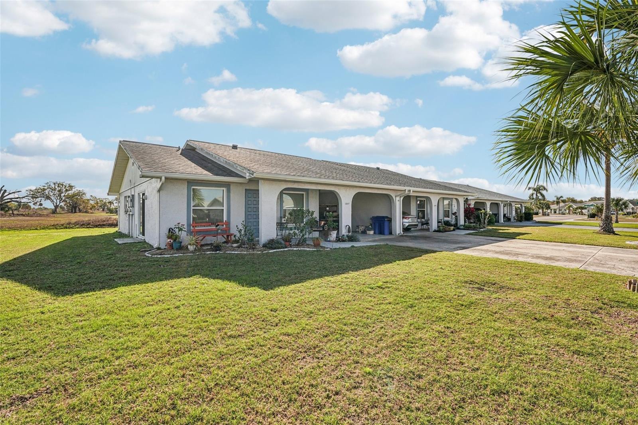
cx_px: 319
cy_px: 212
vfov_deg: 73.7
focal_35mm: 16
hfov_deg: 96.7
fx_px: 283
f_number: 8
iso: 400
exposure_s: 1/1000
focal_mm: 16
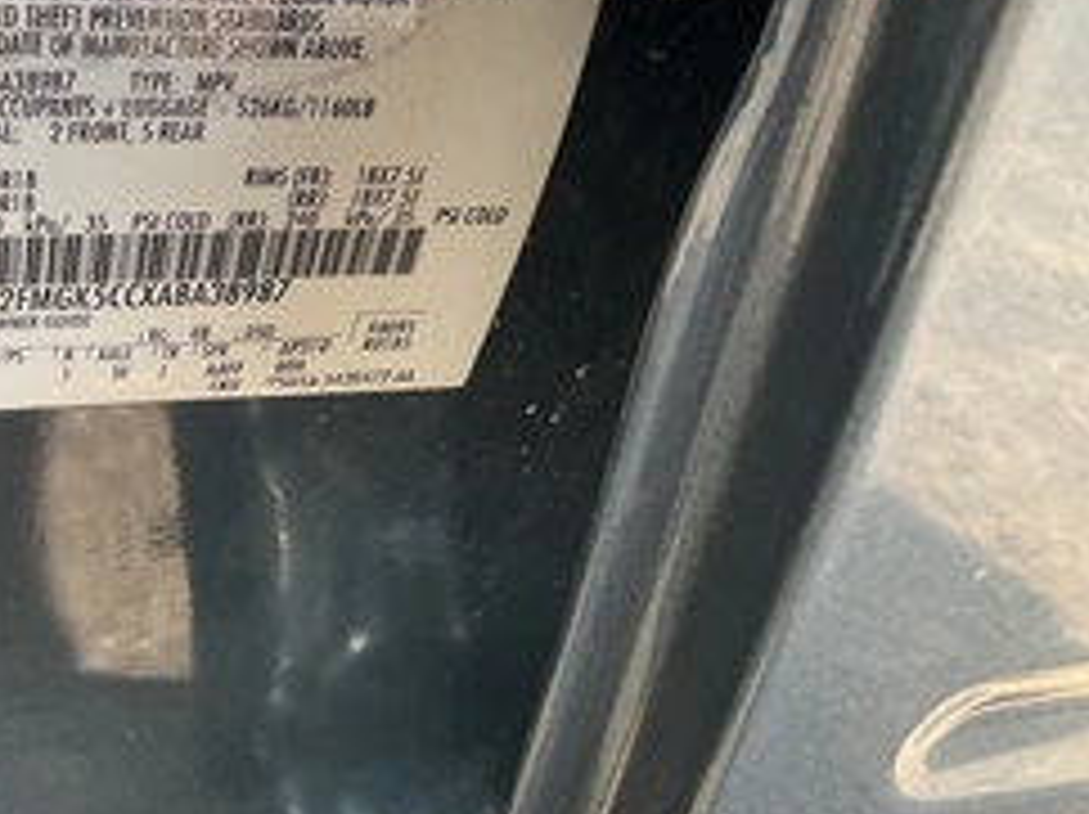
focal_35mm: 48
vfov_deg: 30.2
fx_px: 1509
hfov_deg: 38.0
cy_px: 355
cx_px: 194
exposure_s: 1/122
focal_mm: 3
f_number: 1.8
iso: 25
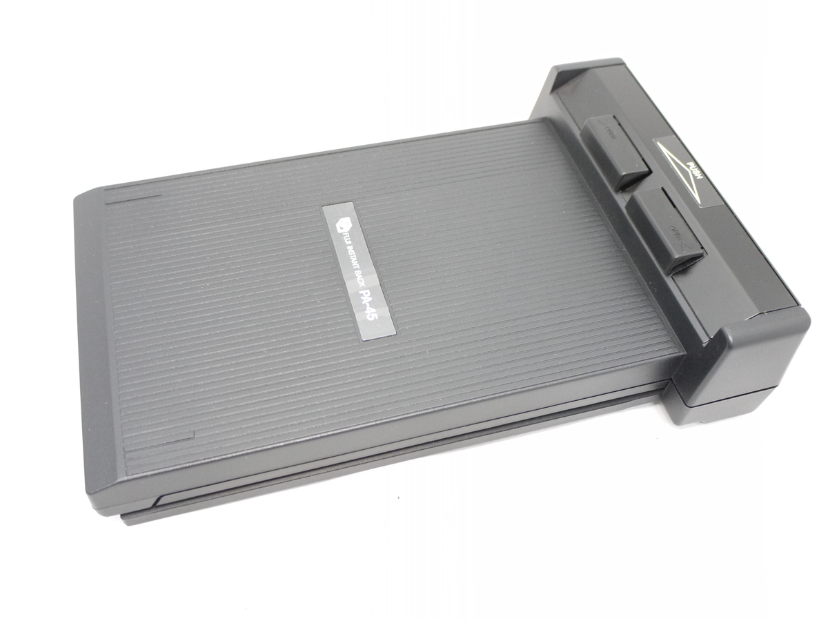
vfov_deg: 41.8
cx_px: 414
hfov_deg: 54.0
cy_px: 310
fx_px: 813
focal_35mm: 34
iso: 800
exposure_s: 1/50
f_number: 3.8
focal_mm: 17
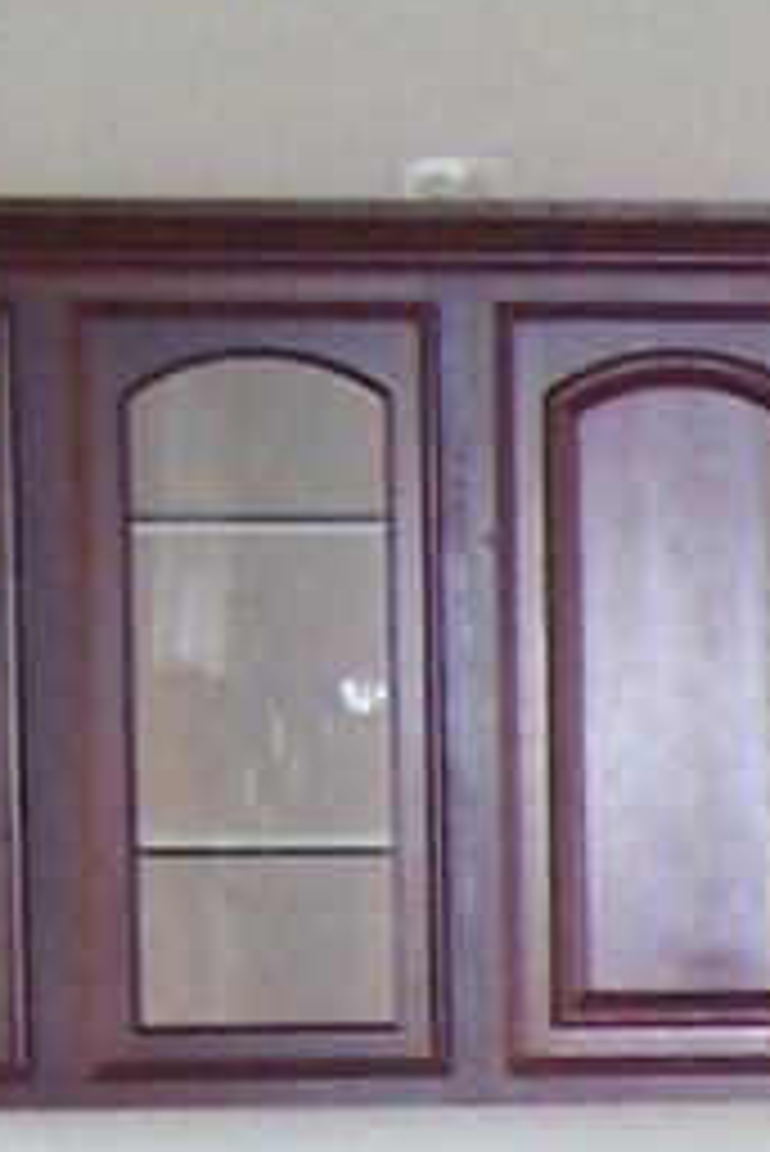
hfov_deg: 5.2
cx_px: 2531
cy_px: 1850
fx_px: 7913
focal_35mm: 247
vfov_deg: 8.1
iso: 140
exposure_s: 1/60
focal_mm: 6.3
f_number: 2.8
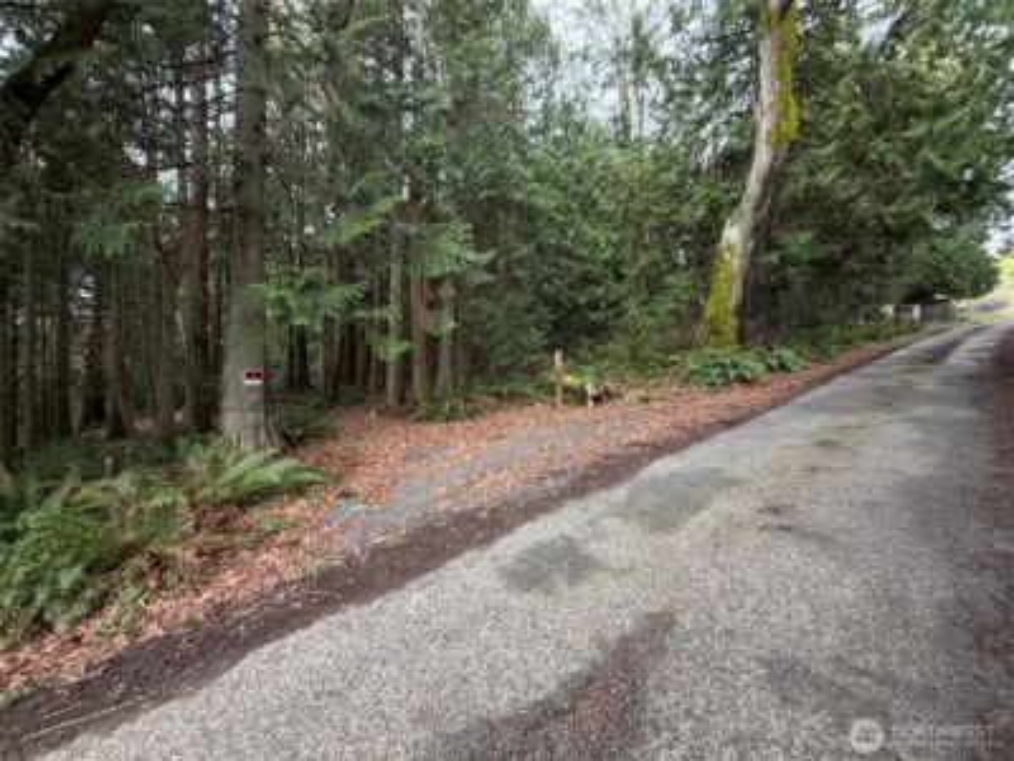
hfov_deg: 102.1
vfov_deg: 85.7
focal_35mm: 14
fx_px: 410
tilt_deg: +1.0
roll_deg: -0.7
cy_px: 380
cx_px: 507
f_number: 2.2
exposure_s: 1/102
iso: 320
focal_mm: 2.22
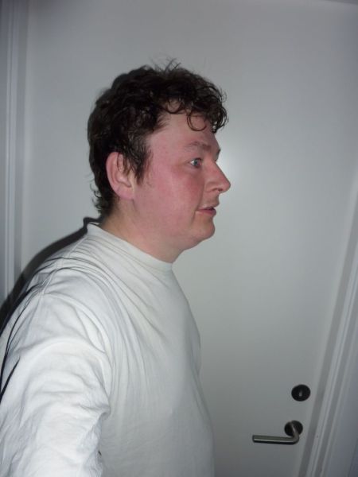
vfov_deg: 69.4
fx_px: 345
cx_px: 179
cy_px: 238
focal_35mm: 25
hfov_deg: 54.9
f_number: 3.3
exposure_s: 1/125
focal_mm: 4.1
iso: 100
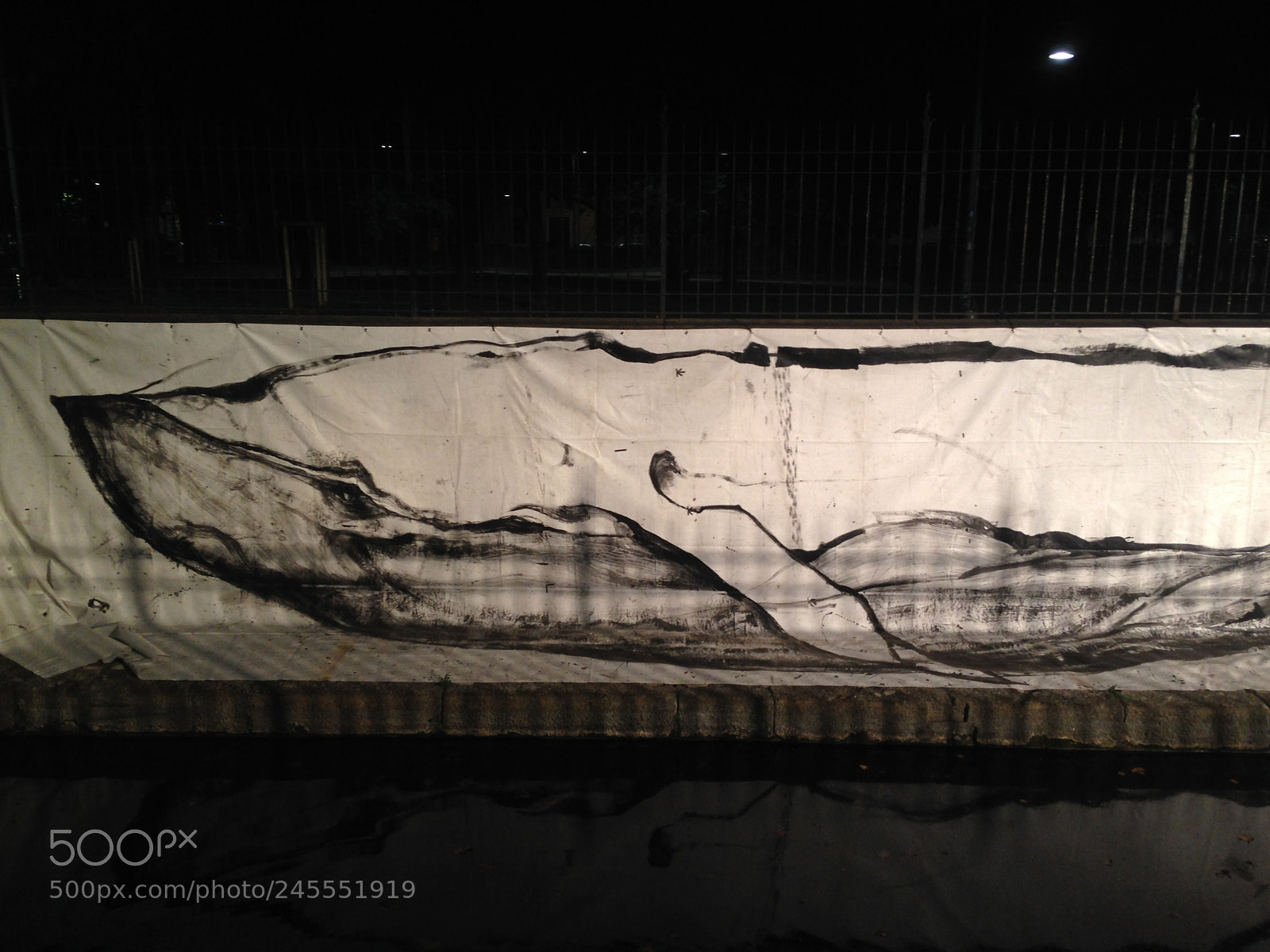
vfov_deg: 42.9
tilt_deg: -13.6
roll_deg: -0.9
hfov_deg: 55.4
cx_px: 635
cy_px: 476
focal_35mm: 33
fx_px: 1211
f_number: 2.4
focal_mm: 4.12
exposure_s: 1/20
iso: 80
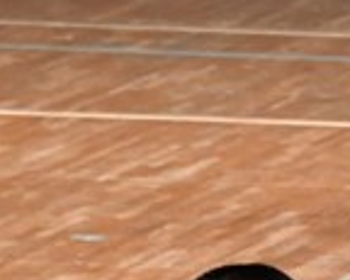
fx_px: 14937
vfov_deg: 1.1
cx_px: 429
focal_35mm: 1443
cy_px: -256
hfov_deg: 1.3
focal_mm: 190
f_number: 5.6
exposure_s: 1/400
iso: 6400
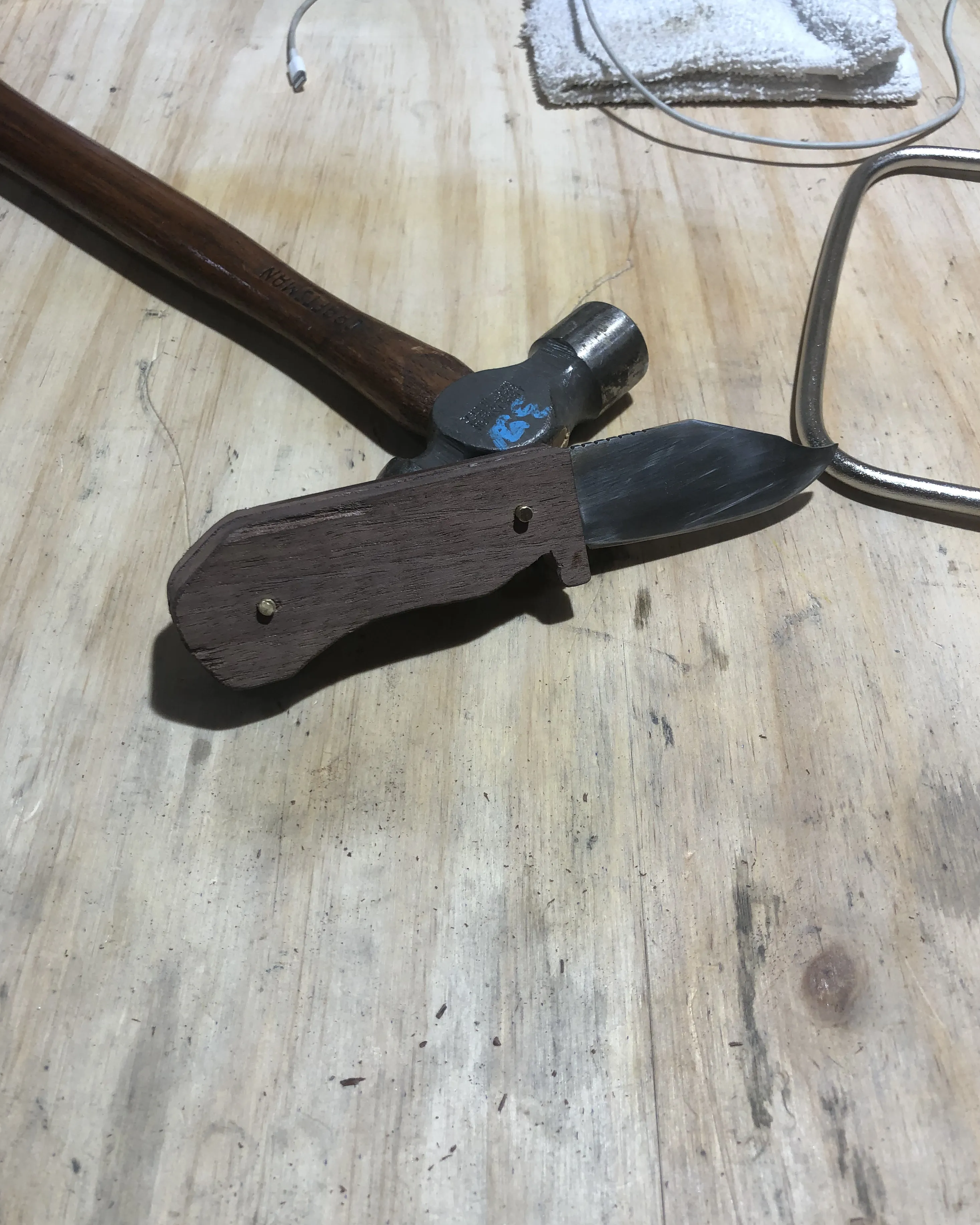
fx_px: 1088
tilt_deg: -49.3
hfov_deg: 48.5
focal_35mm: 30
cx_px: 483
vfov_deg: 58.7
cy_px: 566
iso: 50
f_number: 1.8
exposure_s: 1/120
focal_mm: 3.99
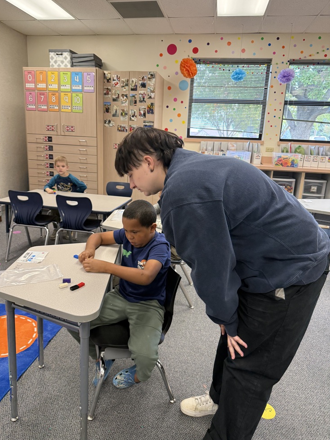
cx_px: 159
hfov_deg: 54.9
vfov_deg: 69.4
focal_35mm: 25
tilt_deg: -16.7
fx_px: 318
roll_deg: -3.1
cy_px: 214
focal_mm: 6.76
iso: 160
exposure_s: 1/60
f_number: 1.78
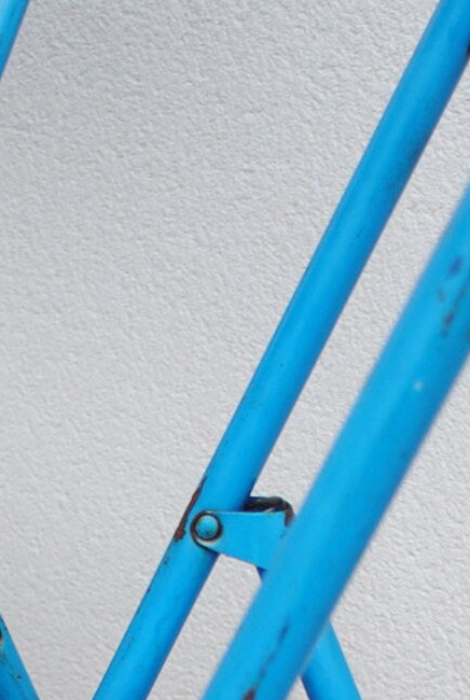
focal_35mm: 147
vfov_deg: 12.9
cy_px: 1184
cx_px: 92
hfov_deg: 9.4
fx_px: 2866
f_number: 4.5
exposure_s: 1/60
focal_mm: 22
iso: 200
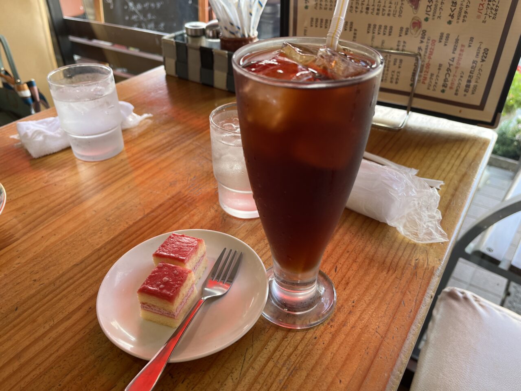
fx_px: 391
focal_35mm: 26
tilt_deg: -34.8
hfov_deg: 67.3
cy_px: 196
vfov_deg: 53.1
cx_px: 260
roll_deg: +0.9
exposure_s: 1/122
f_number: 1.6
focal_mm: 5.1
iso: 64
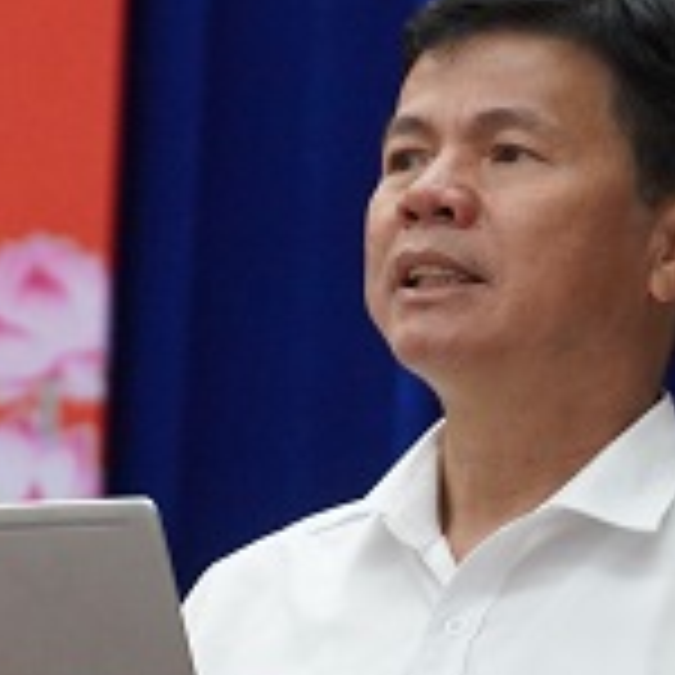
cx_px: 184
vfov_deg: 3.3
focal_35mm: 535
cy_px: 380
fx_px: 11803
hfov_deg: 3.3
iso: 3200
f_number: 5.6
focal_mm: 126
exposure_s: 1/200
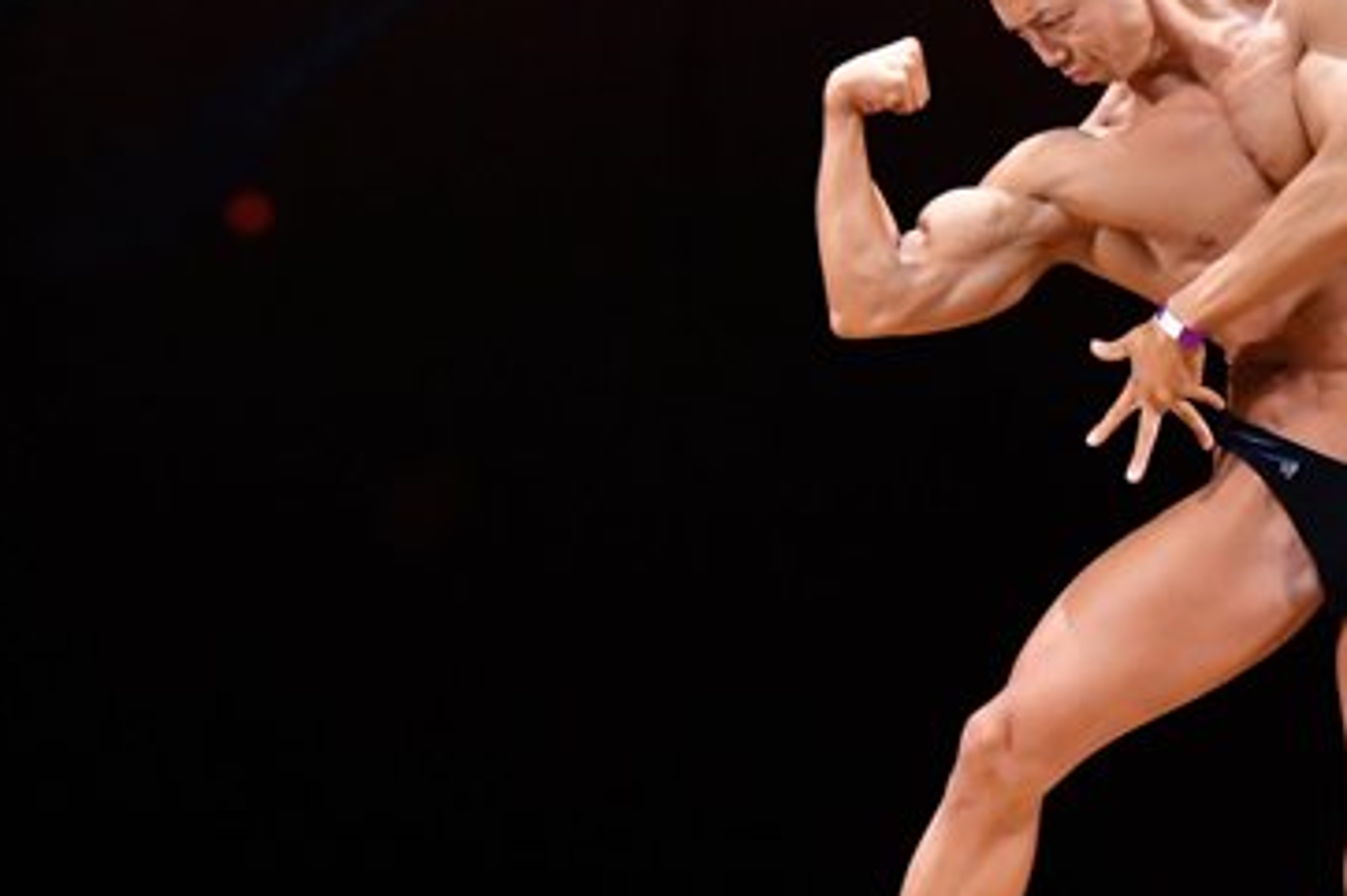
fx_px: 18026
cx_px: 1360
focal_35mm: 482
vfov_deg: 2.8
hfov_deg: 4.3
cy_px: 520
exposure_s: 1/400
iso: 4000
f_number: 5.6
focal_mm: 150
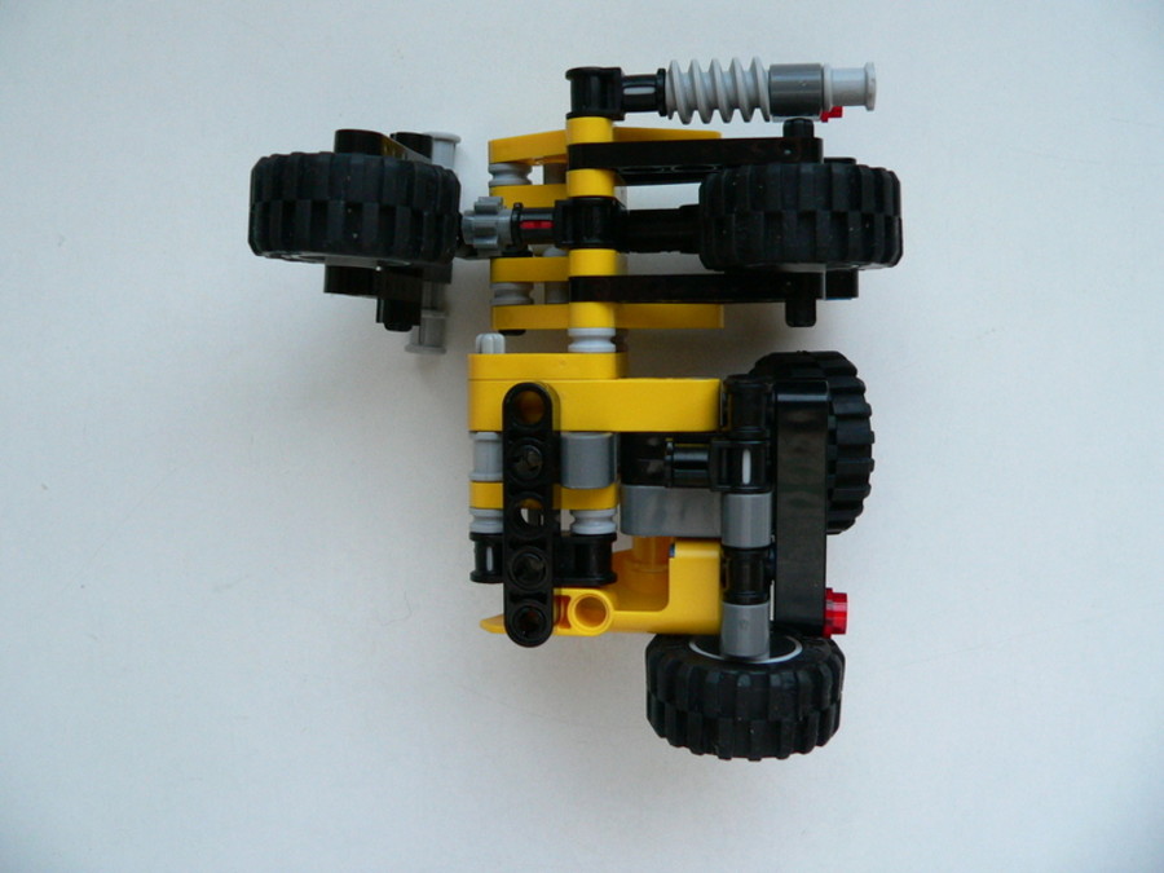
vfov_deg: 39.7
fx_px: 1211
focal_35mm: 36
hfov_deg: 51.4
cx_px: 582
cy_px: 436
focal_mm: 6
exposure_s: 1/60
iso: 200
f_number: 2.8
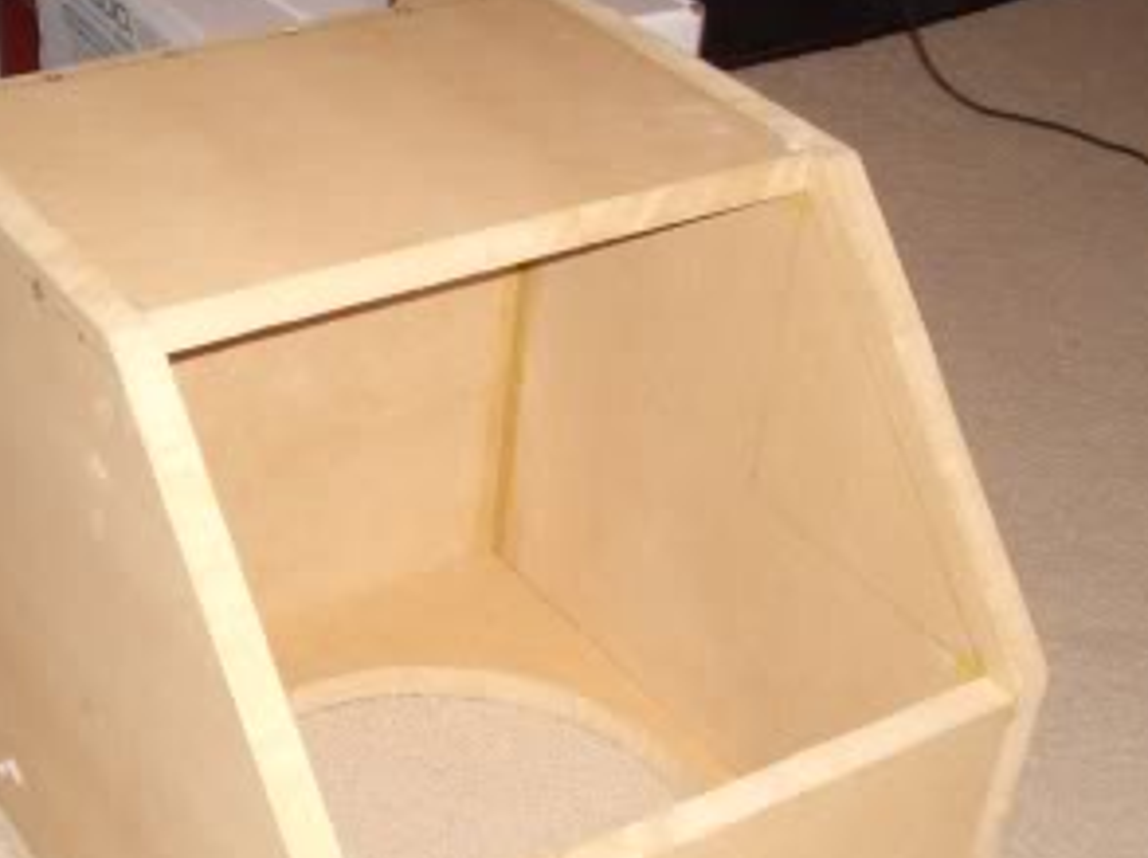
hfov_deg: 30.6
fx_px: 2087
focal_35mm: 63
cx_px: 392
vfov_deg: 23.1
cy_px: 572
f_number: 4
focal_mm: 4.8
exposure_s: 1/40
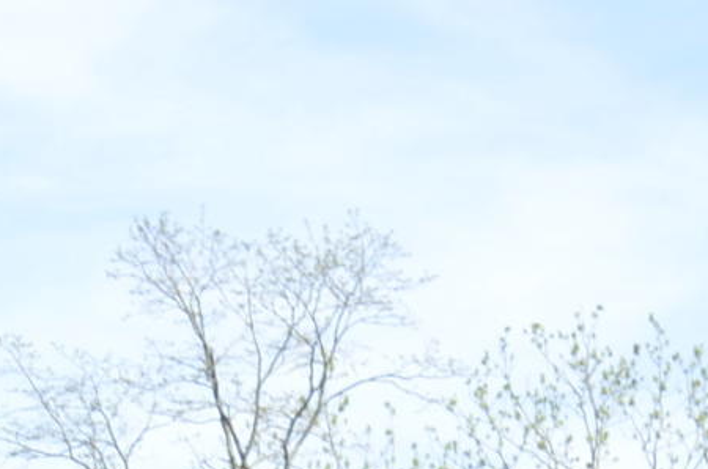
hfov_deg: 8.6
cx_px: 186
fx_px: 4710
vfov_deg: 5.4
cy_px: 1413
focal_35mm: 240
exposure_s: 1/200
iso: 200
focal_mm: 24
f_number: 7.1
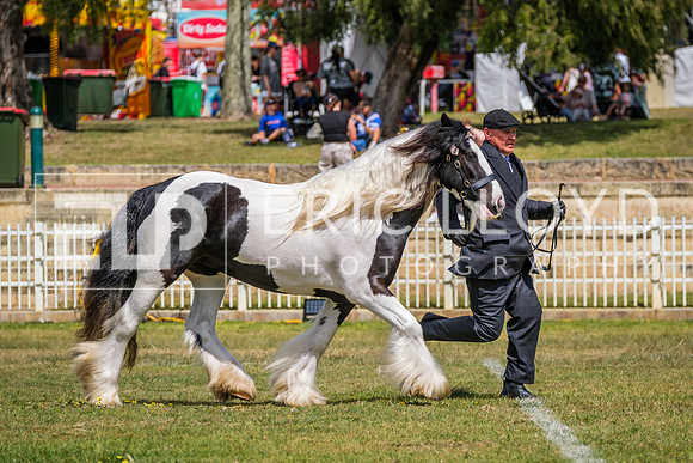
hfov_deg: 8.3
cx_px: 351
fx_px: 4783
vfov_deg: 5.5
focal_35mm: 248
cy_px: 234
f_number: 3.6
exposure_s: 1/4000
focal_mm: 119.2
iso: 320
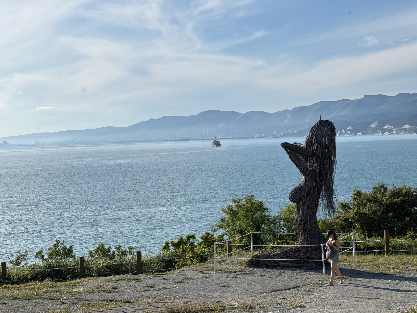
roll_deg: +2.4
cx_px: 208
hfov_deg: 25.3
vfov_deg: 19.1
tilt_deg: -1.5
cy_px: 156
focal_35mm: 77
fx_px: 928
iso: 25
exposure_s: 1/1309
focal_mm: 9
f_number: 2.8
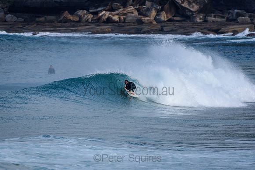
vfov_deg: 1.8
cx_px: 128
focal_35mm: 750
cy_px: 85
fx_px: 5313
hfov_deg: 2.7
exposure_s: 1/2000
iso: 450
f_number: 5.6
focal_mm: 500
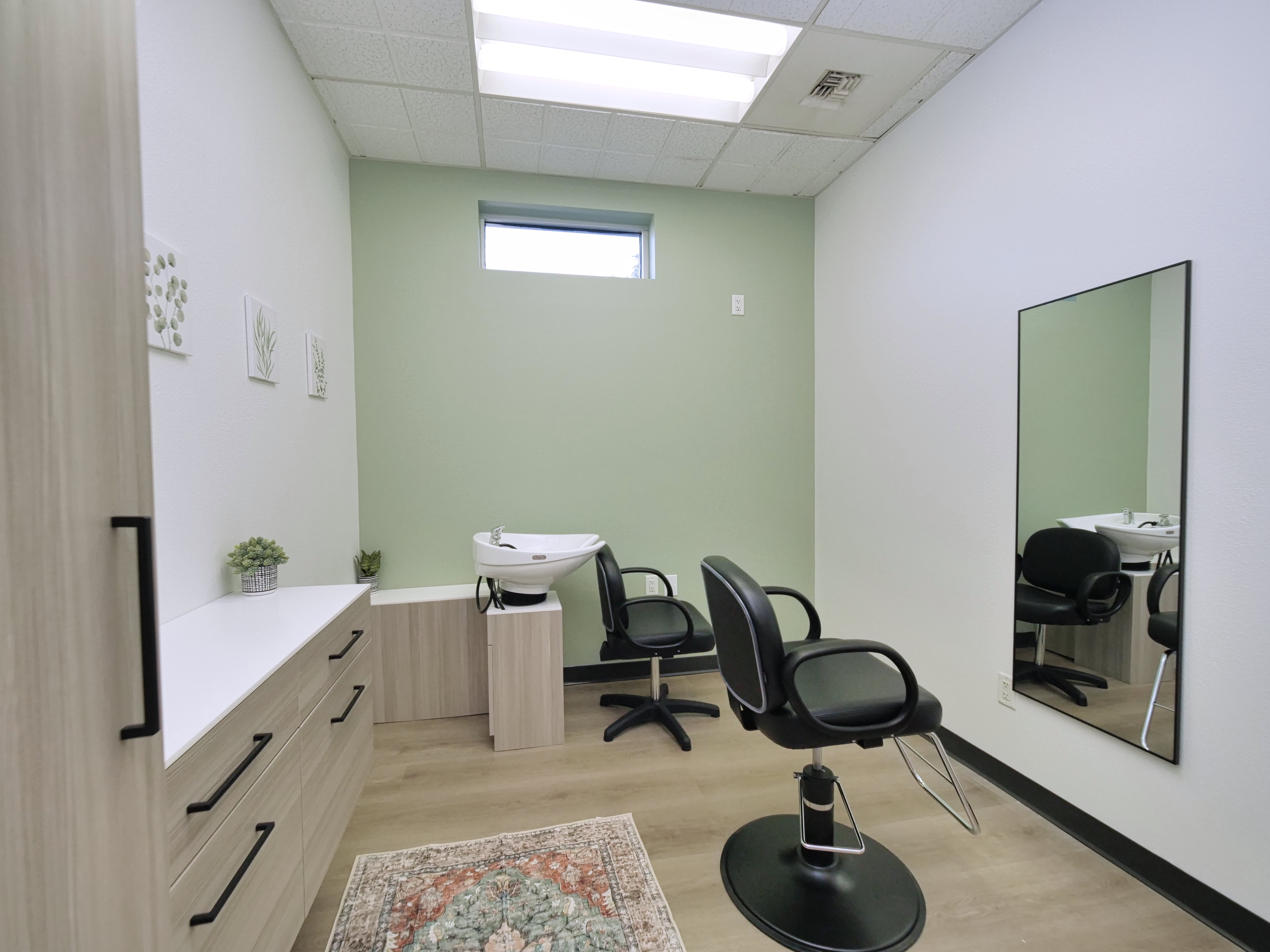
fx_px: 514
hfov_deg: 102.1
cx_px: 635
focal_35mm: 14
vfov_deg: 85.7
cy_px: 476
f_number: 4
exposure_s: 1/160
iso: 800
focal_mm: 7
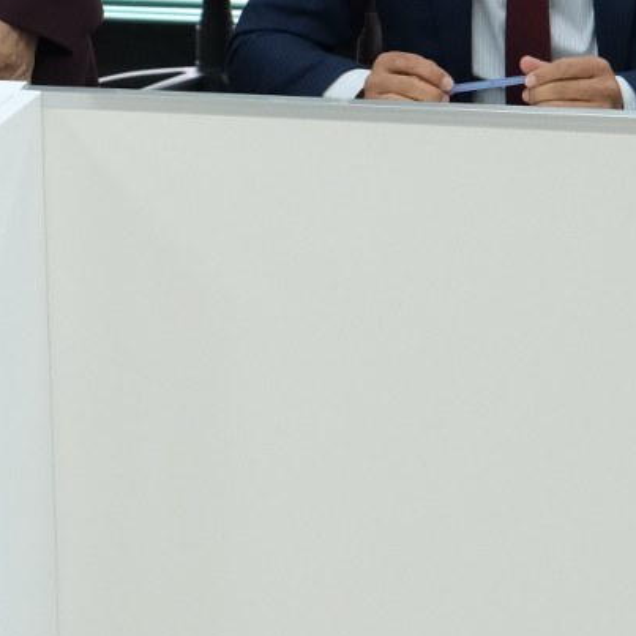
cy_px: -130
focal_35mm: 172
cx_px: -357
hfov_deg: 9.8
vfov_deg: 10.0
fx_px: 3575
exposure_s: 1/250
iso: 3200
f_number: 5.6
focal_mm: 34.2
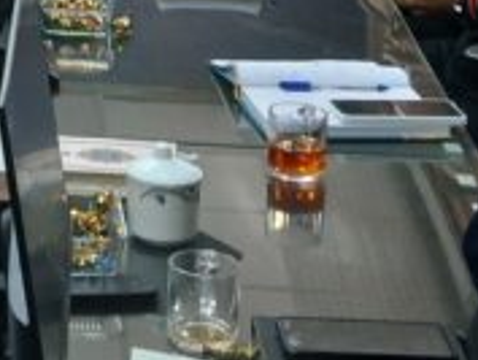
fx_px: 2073
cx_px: -92
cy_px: -414
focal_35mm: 150
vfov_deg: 9.2
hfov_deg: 12.8
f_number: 1.8
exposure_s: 1/50
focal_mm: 3.98
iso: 50
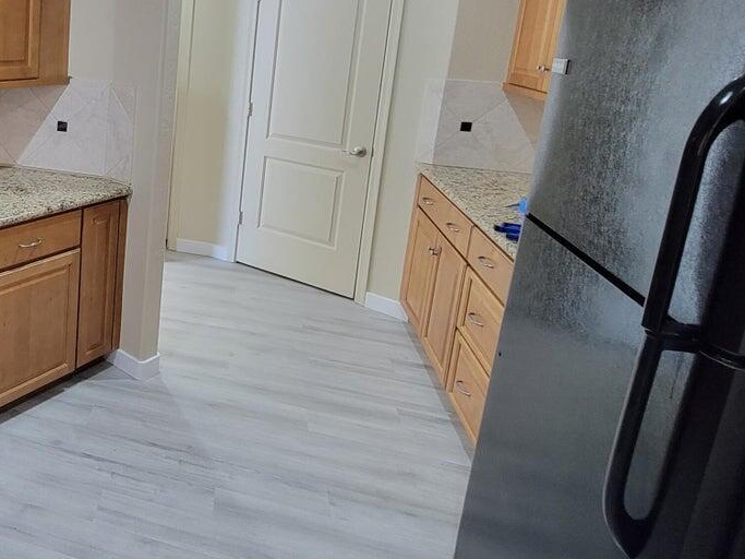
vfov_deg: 50.0
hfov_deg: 56.2
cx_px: 49
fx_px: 559
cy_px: 115
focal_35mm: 26
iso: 320
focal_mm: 2.2
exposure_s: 1/60
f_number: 2.2
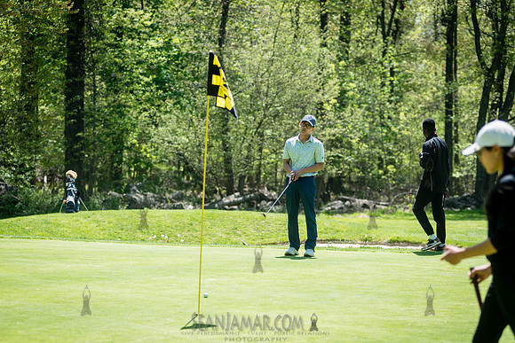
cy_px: 172
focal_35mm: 112
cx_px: 258
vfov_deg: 12.2
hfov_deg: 18.3
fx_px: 1603
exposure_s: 1/800
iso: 100
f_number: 3.5
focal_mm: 112
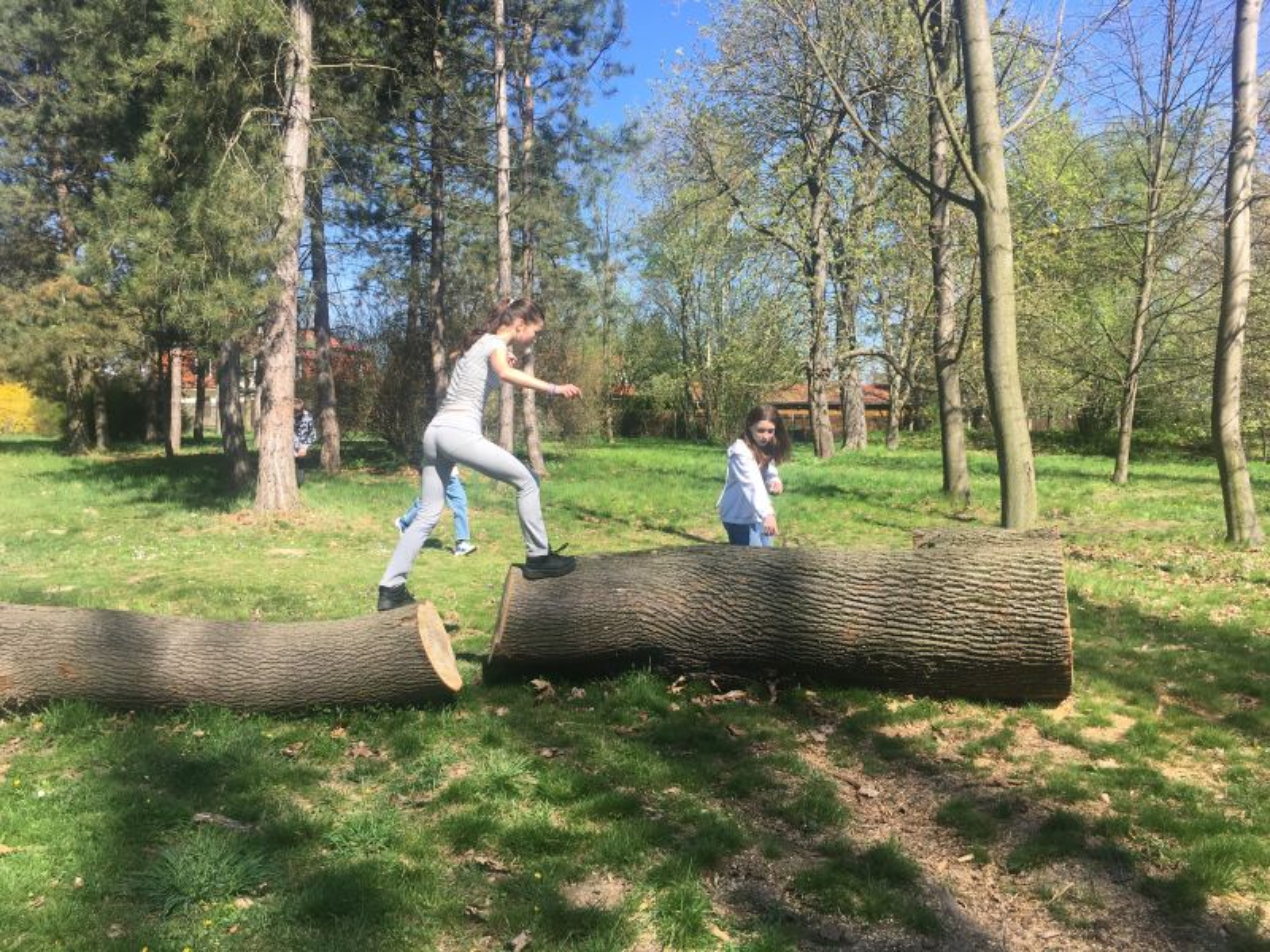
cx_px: 635
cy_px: 476
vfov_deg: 48.2
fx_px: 1064
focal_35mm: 29
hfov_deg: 61.7
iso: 25
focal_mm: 4.15
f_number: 2.2
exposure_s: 1/668
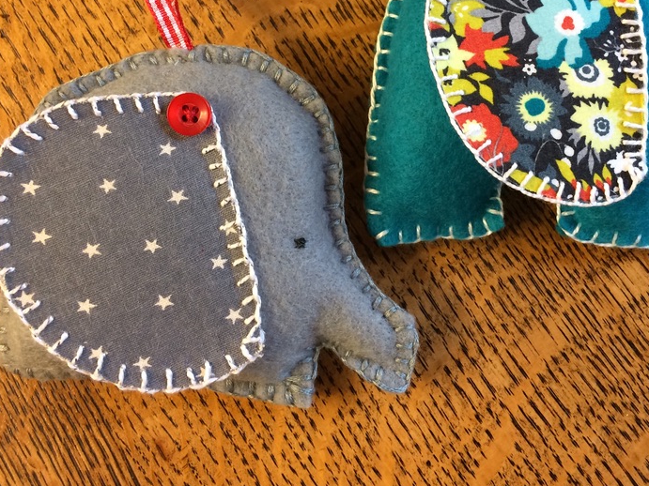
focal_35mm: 43
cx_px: 366
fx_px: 806
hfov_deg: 43.8
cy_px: 137
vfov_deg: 33.1
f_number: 2.2
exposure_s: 1/33
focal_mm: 4.15
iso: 125
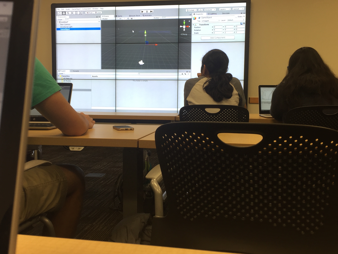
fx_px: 361
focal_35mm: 37
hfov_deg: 50.1
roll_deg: -0.9
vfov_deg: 38.7
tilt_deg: -4.2
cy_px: 122
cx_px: 171
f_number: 2.2
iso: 32
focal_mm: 4.15
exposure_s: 1/40
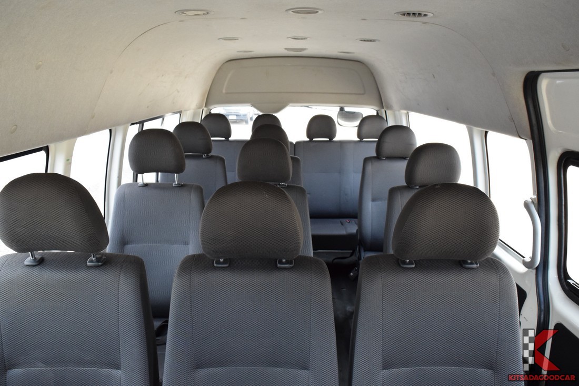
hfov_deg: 67.4
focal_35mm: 27
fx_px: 434
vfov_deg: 47.9
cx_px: 290
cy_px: 193
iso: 2500
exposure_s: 1/60
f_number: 7.1
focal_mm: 18
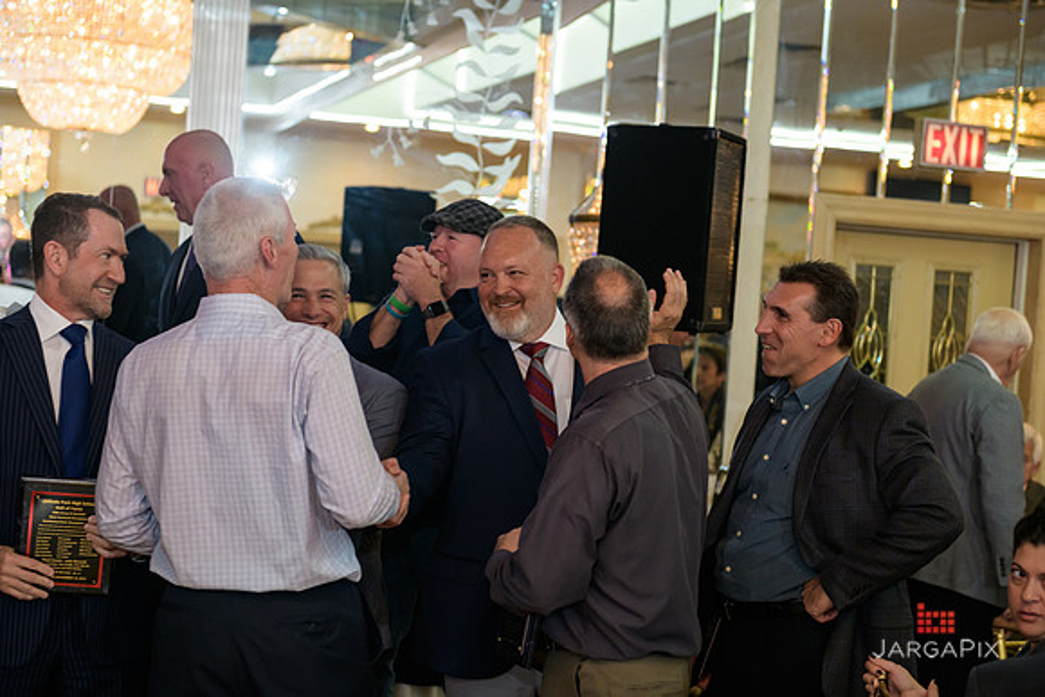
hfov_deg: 28.8
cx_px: 522
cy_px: 348
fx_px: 2032
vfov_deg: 19.5
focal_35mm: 70
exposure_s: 1/125
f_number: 3.2
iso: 1000
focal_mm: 70
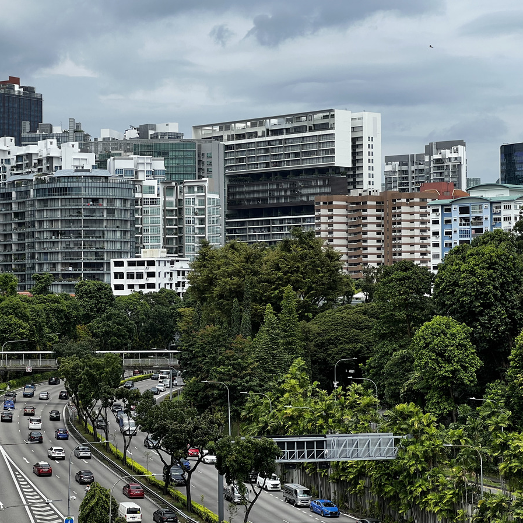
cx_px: 189
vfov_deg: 19.1
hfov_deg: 19.0
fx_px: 1556
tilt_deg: +1.5
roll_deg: +0.6
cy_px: 262
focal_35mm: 91
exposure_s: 1/742
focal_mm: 9
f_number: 2.8
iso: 32
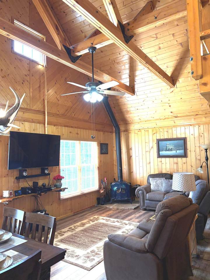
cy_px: 140
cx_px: 105
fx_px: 210
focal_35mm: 26
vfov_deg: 67.3
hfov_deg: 53.1
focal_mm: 5.96
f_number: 1.6
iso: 160
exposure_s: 1/120
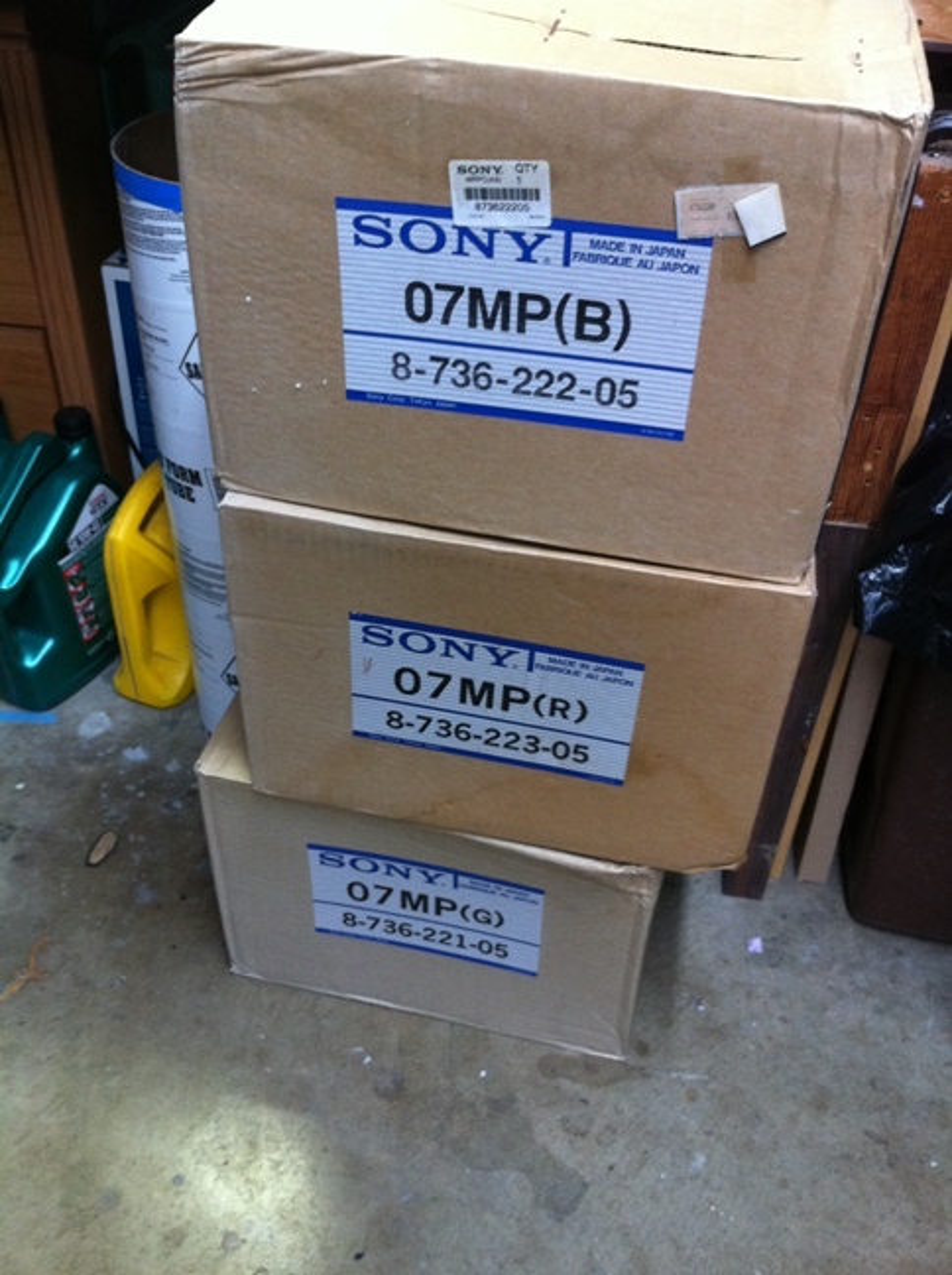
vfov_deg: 52.7
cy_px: 638
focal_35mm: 35
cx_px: 476
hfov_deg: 40.6
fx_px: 1287
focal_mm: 3.85
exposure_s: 1/15
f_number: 2.8
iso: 200
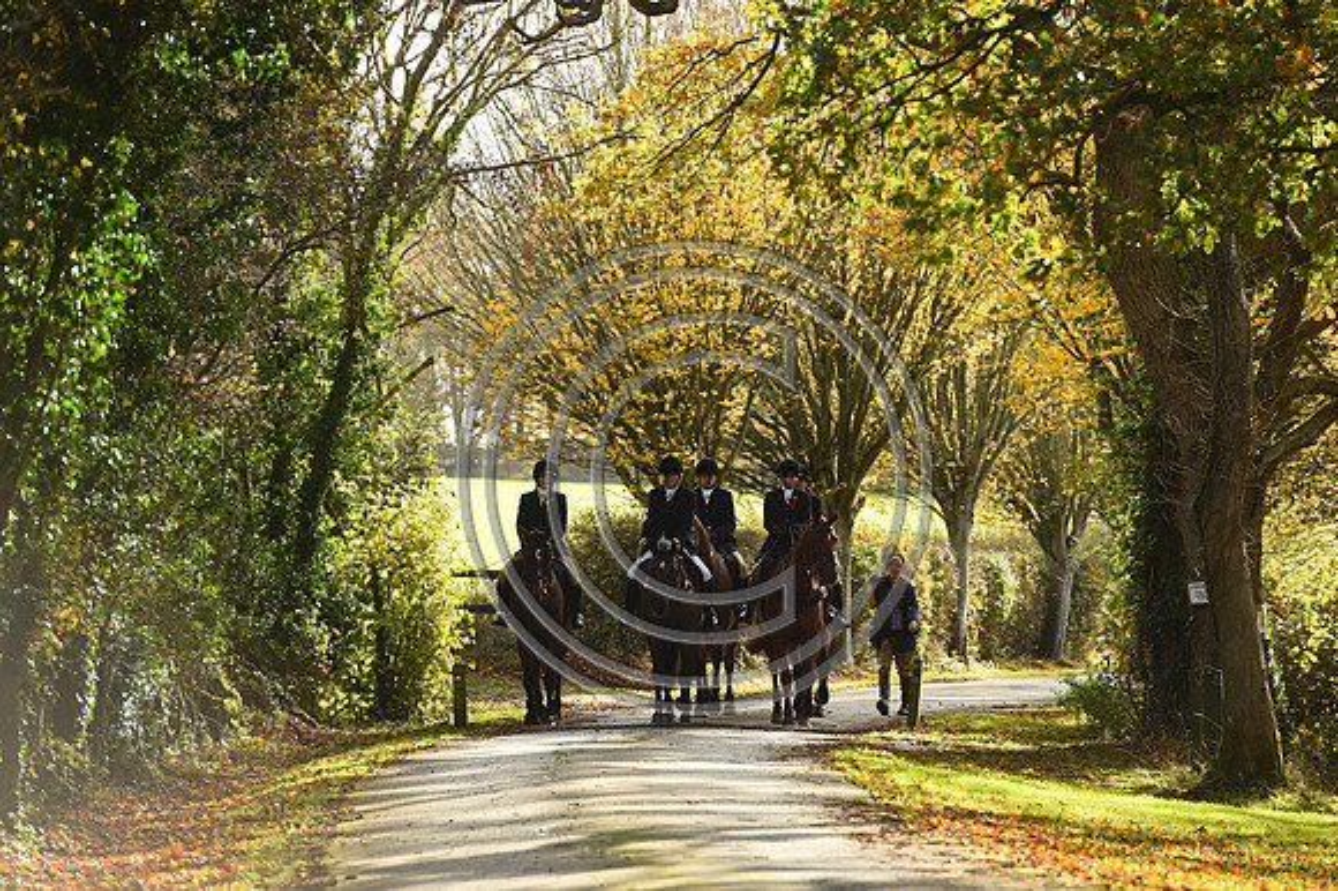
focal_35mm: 200
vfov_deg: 6.9
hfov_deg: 10.3
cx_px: 669
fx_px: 7429
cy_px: 446
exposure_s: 1/1250
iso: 1000
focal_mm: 200
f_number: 5.6
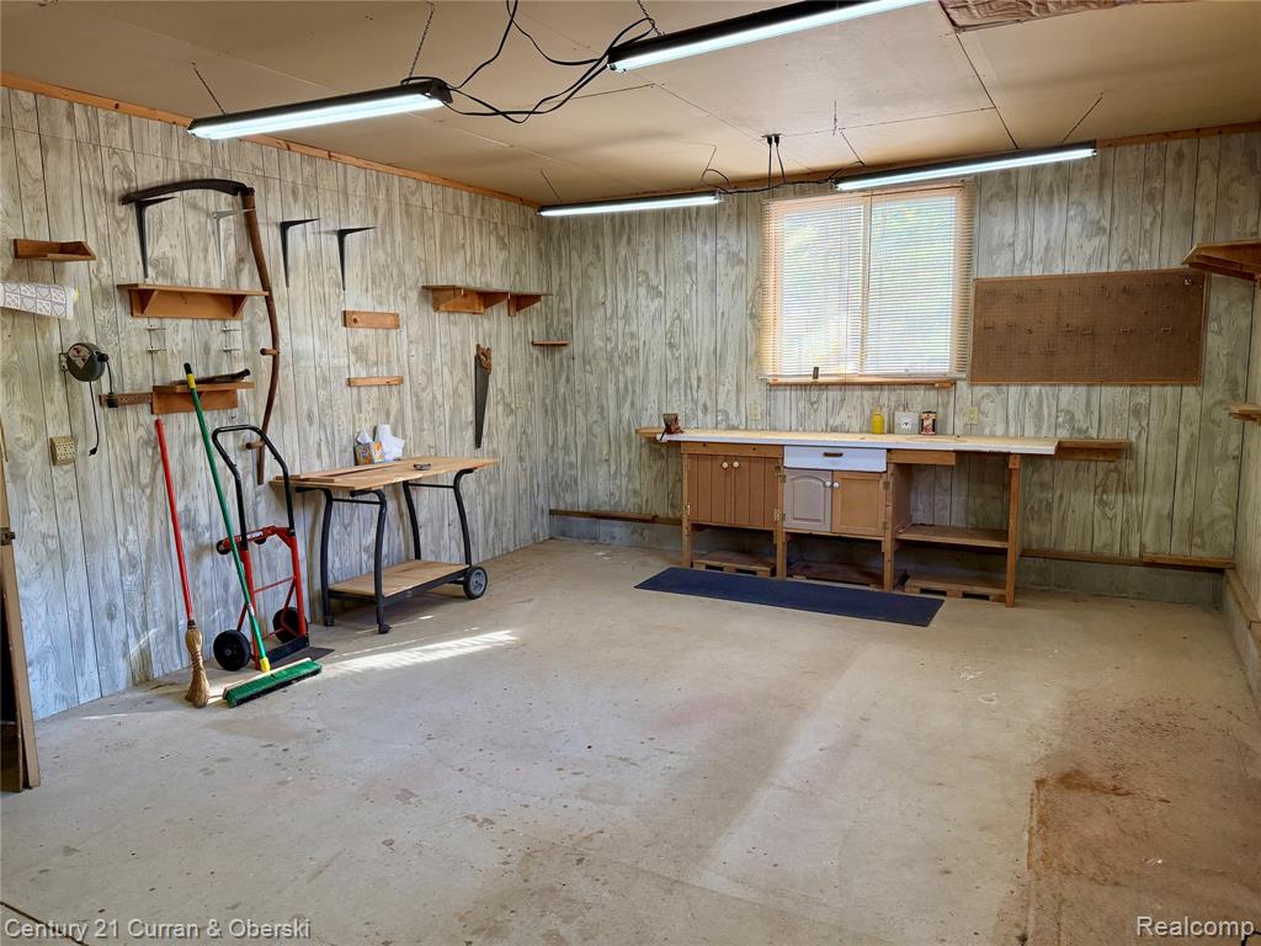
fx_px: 874
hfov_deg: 71.6
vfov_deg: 56.8
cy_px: 473
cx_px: 630
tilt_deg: -6.8
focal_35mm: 24
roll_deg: +0.9
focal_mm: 6.76
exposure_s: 1/60
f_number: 1.78
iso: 250
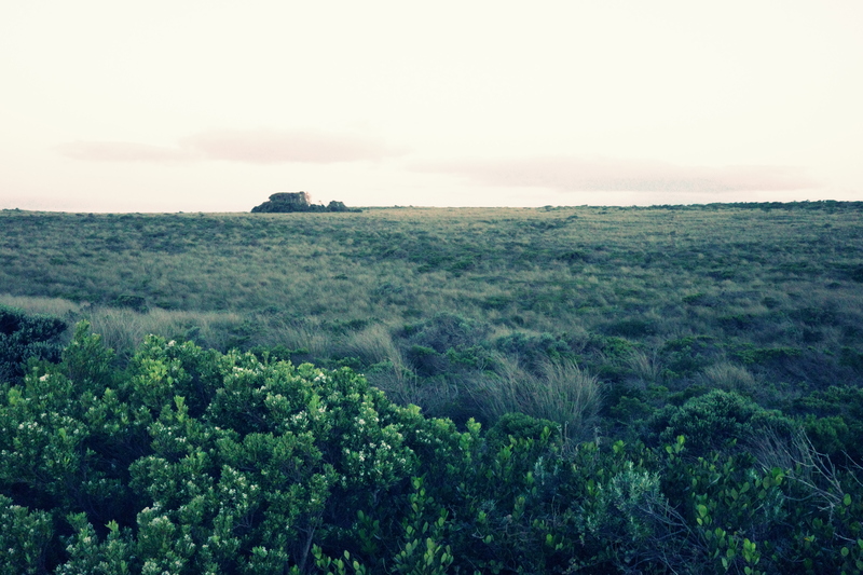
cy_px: 288
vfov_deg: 33.4
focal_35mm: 40
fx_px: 959
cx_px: 432
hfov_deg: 48.5
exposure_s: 1/125
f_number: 16
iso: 8000
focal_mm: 26
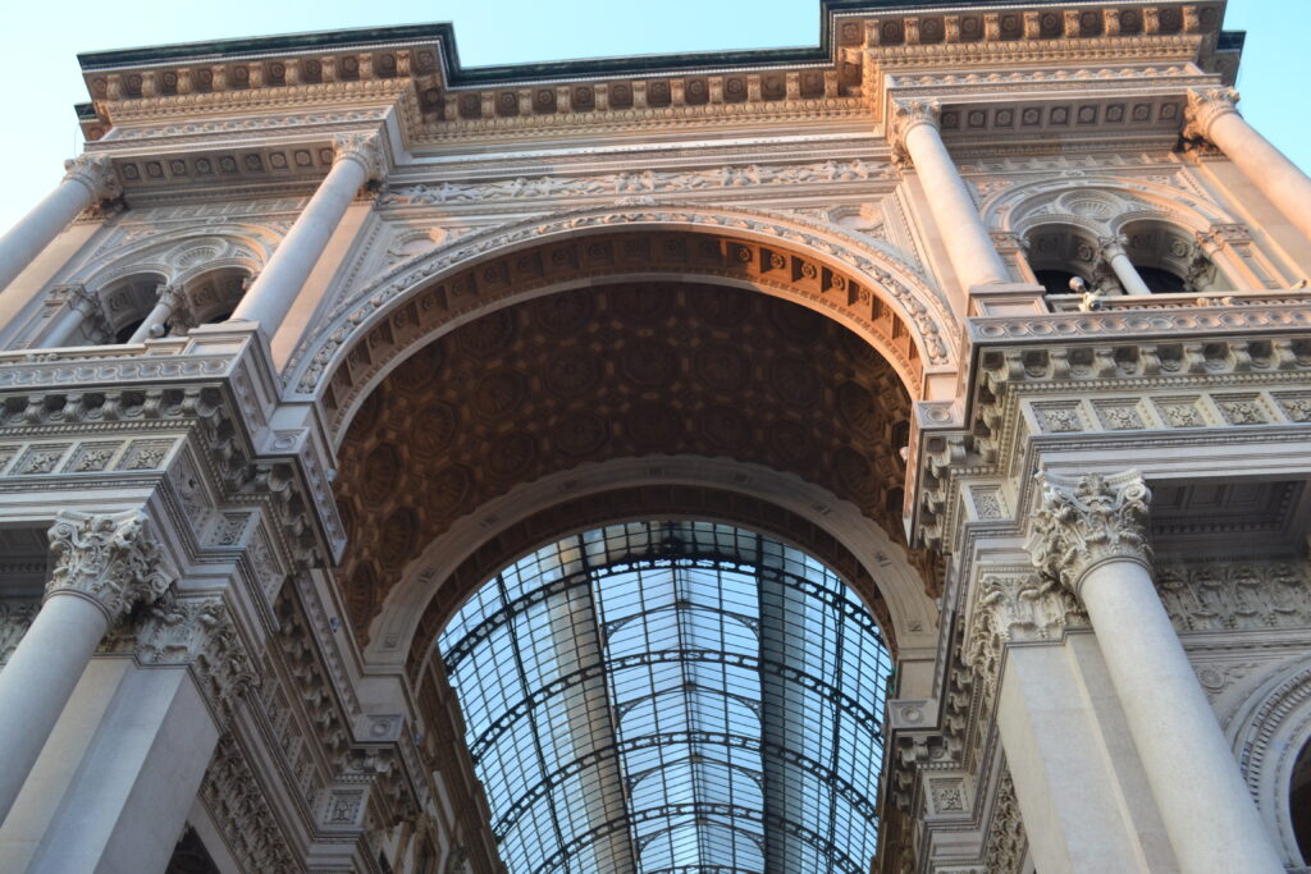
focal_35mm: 27
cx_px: 656
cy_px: 437
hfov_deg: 67.4
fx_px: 983
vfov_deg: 47.9
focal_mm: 18
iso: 400
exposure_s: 1/100
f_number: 5
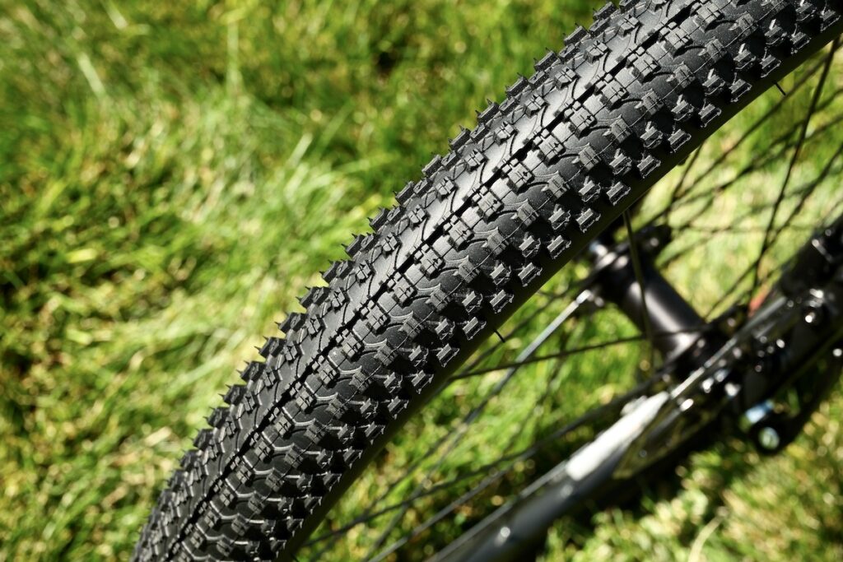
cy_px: 281
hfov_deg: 43.6
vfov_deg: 29.9
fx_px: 1054
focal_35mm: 45
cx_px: 422
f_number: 5.6
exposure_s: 1/300
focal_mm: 30
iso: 125
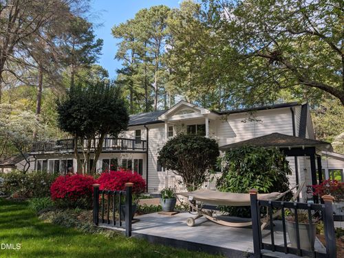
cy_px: 129
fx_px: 239
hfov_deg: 71.5
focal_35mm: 24
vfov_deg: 56.9
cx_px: 172
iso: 20
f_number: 1.68
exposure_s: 1/5263
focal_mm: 6.9
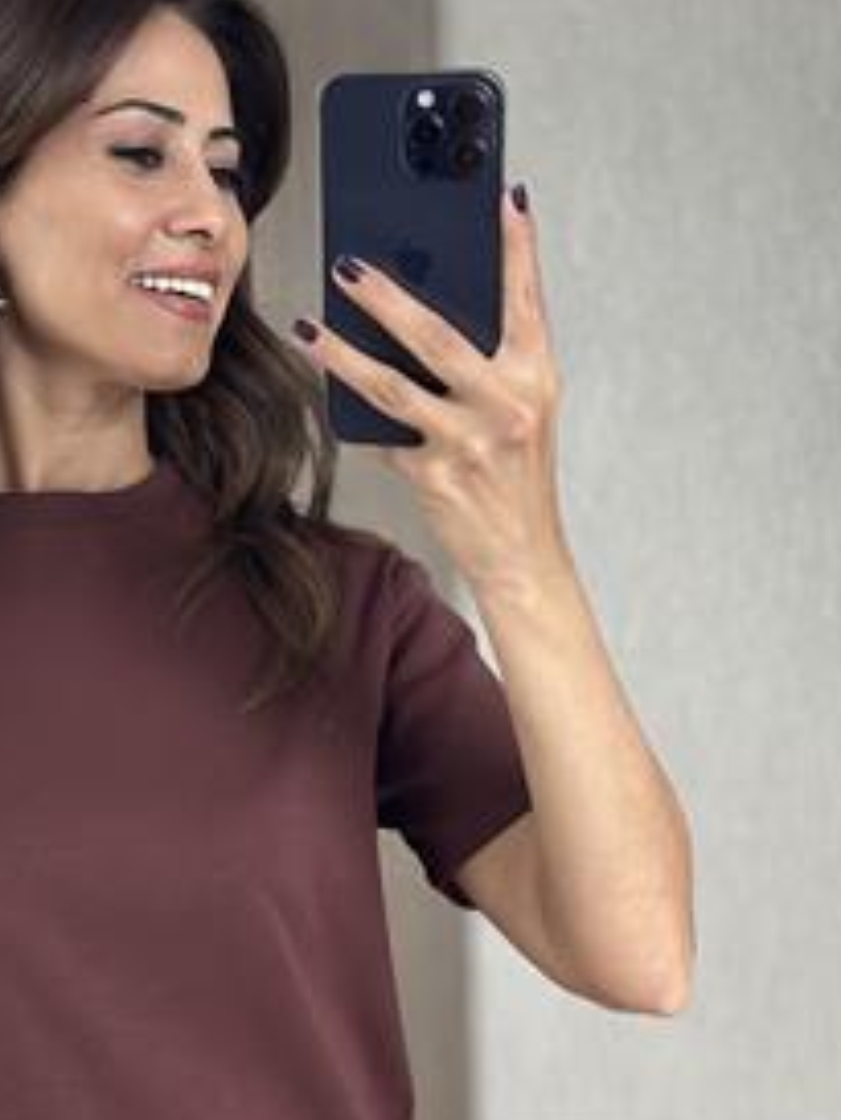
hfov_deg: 16.4
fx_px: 2881
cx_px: 107
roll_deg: +3.9
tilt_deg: -19.3
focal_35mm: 89
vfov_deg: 21.8
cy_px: 866
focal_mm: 6.86
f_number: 1.78
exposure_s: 1/56
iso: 400
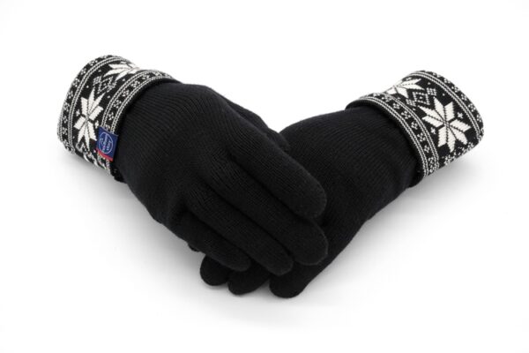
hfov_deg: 41.1
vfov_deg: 28.1
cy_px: 176
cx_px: 264
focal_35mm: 48
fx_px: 705
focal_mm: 32
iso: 250
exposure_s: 1/160
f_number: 8
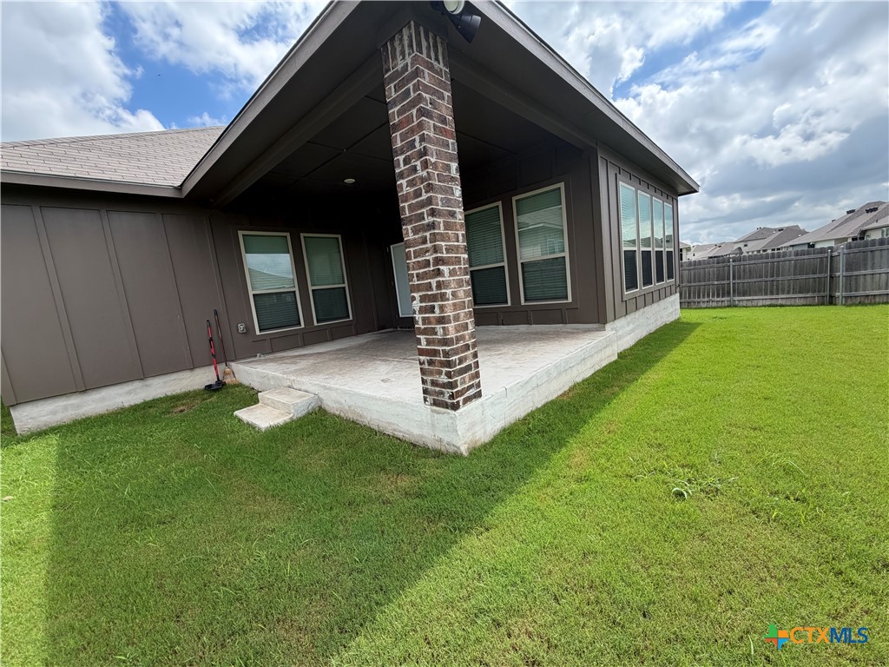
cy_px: 334
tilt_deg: -7.8
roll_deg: +7.9
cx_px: 444
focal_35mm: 14
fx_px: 360
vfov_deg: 85.7
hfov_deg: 102.1
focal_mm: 2.22
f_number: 2.2
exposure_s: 1/664
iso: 40
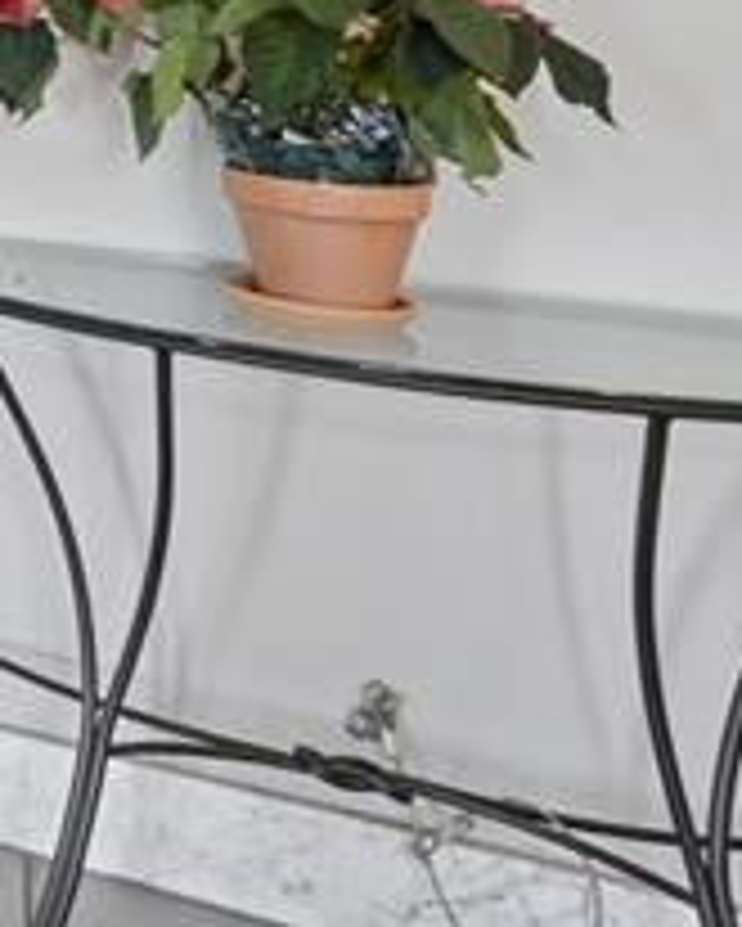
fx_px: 1536
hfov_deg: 14.1
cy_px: -128
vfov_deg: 29.7
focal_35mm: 56
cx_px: -1151
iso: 400
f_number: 8
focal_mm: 12
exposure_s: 1/6
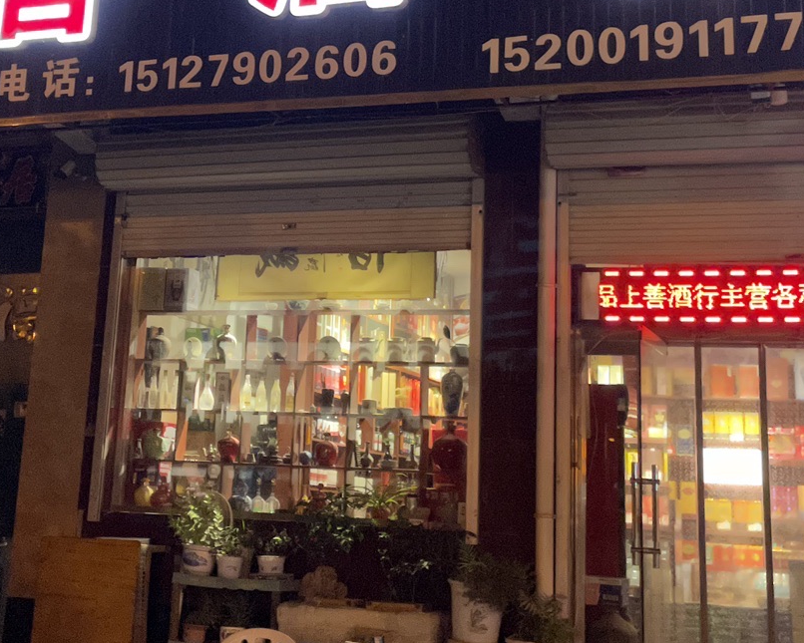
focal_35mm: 63
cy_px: 133
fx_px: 1499
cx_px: 282
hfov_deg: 29.8
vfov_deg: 23.9
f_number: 1.6
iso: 500
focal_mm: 4.2
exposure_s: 1/25
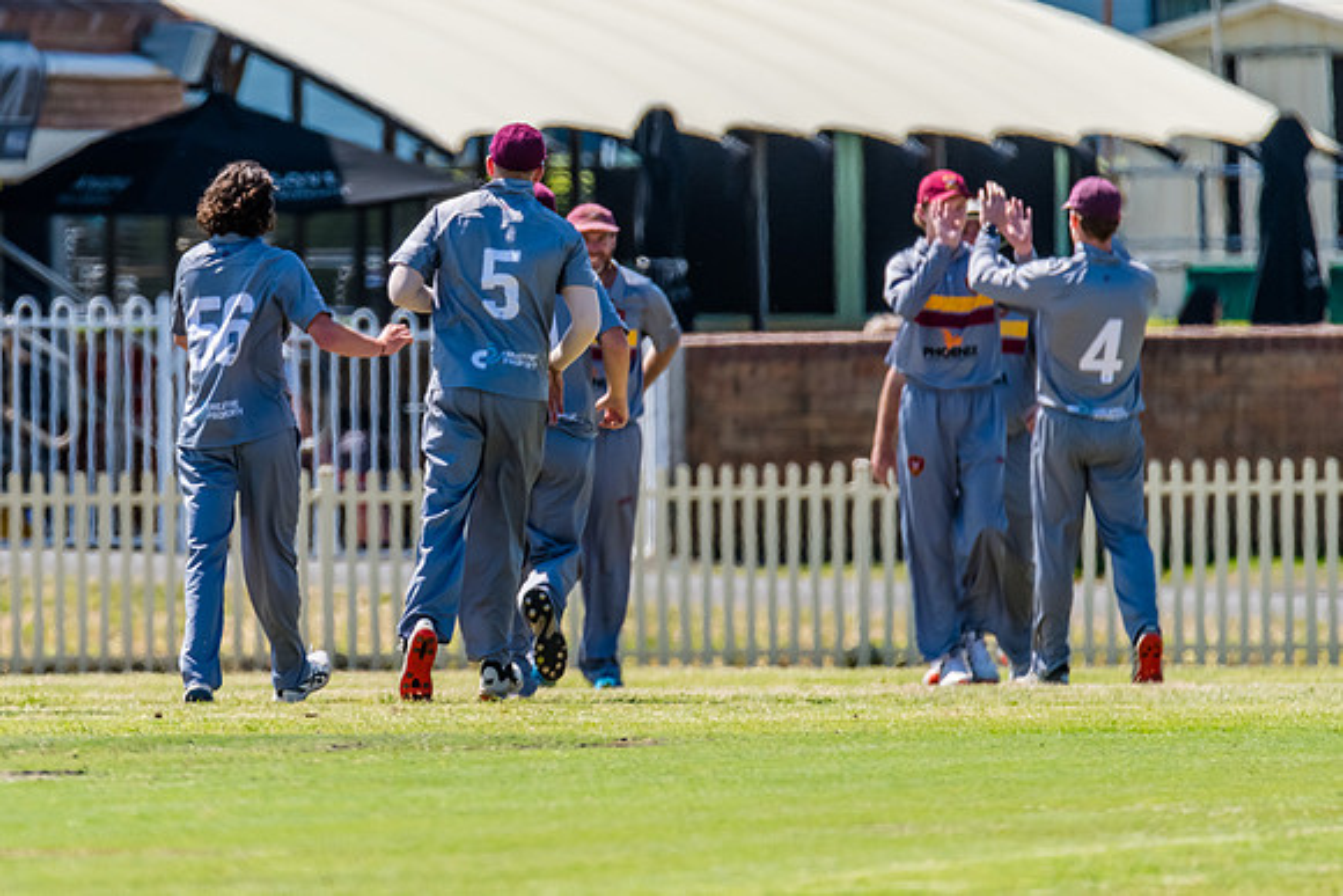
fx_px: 32665
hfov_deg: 2.4
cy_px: 295
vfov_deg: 1.6
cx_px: 365
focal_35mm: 875
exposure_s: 1/2000
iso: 640
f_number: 7.1
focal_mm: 600
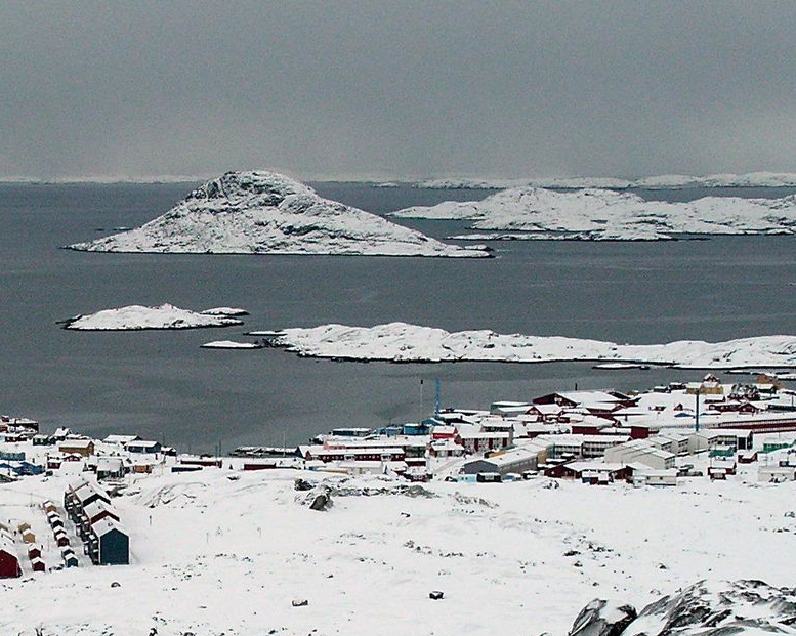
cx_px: -22
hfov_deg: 12.5
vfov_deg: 10.1
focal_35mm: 152
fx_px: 3580
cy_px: 525
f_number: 3.3
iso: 80
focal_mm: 10.6
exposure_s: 1/80
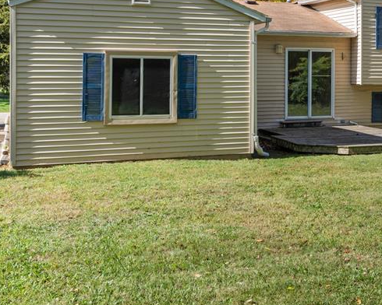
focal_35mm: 51
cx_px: 295
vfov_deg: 29.1
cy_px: 68
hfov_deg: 35.7
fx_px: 577
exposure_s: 1/160
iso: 100
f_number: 8
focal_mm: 26
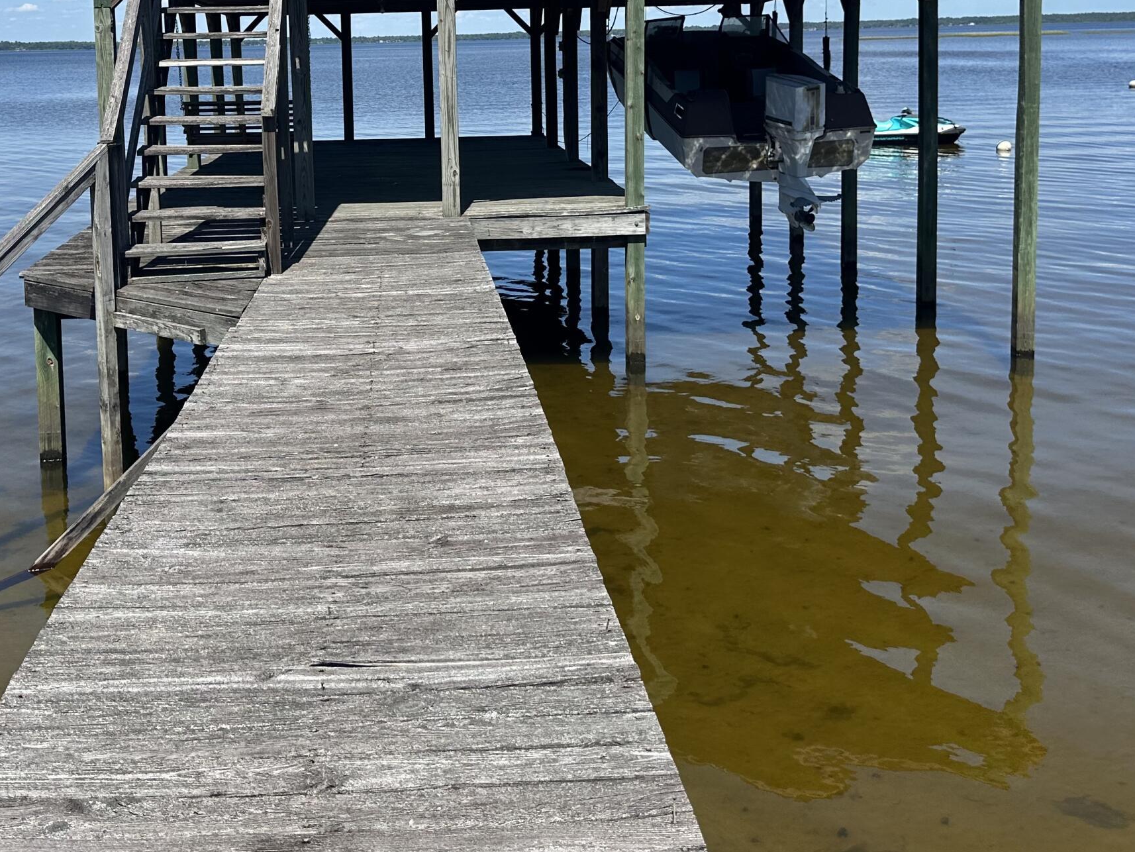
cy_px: 191
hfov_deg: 44.4
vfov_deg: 33.5
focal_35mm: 42
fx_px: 1377
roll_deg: +1.4
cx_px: 419
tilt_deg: -5.6
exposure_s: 1/4348
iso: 80
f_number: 1.78
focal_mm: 6.86
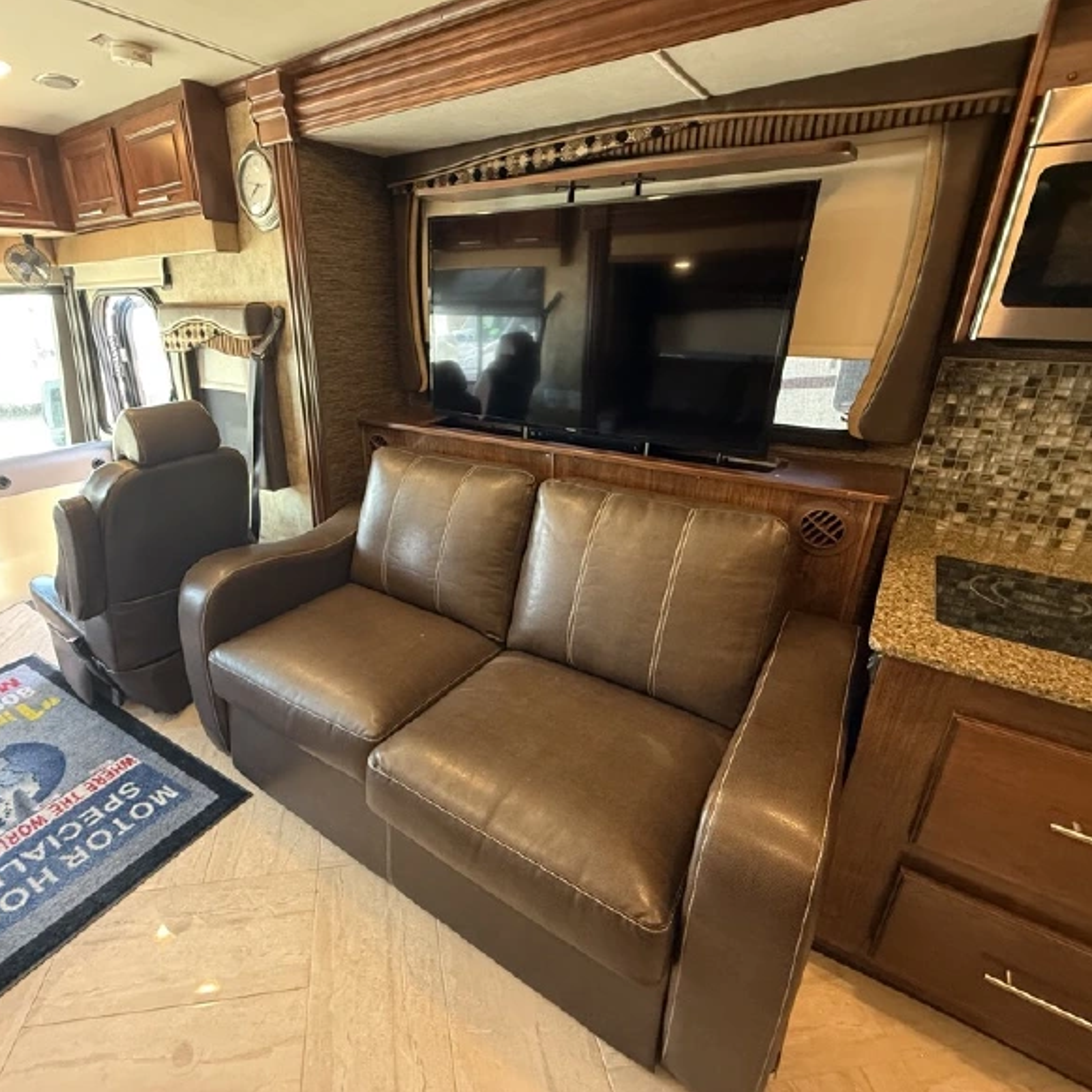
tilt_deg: -19.5
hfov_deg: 83.2
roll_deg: -0.2
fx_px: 607
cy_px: 533
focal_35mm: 17
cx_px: 450
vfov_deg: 84.0
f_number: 2.2
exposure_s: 1/60
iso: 640
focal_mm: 2.22
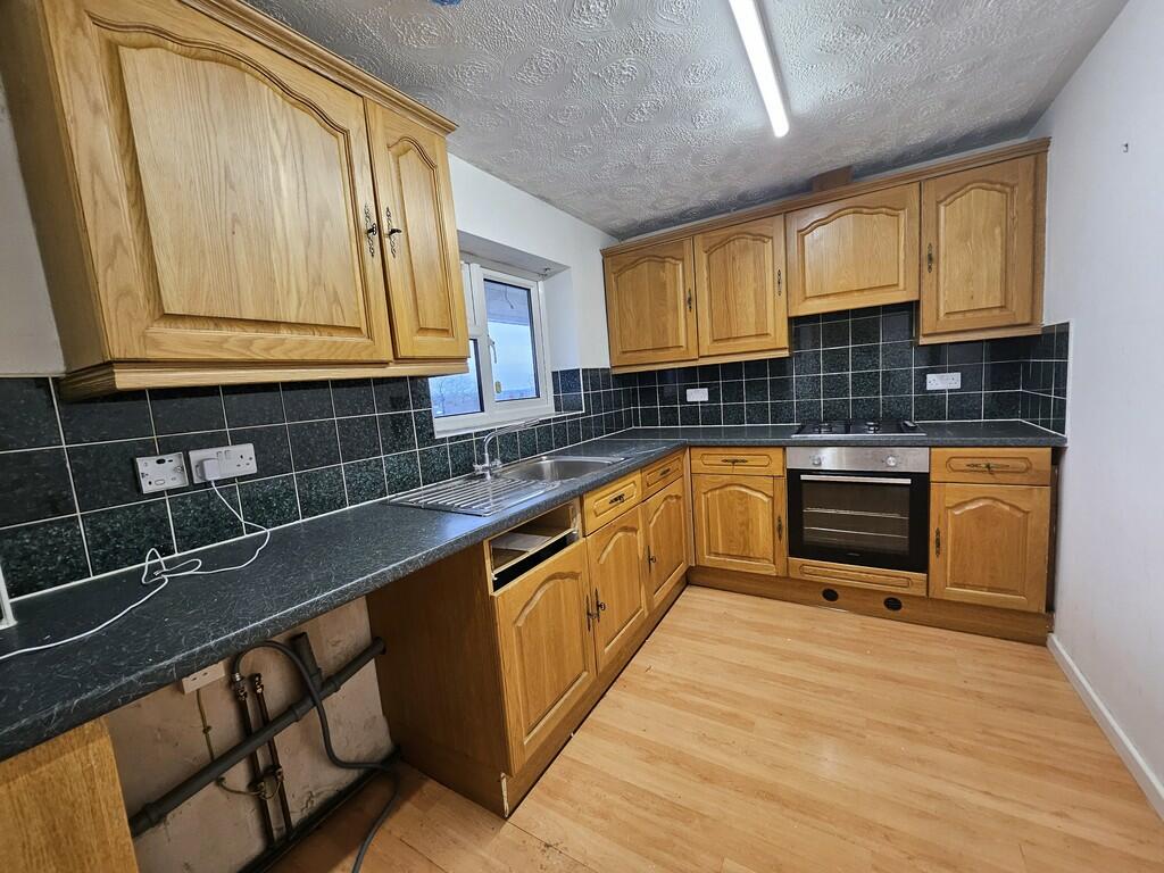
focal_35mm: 13
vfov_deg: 89.9
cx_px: 582
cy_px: 436
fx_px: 437
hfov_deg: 106.2
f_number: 2.2
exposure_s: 1/50
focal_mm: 1.7
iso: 125
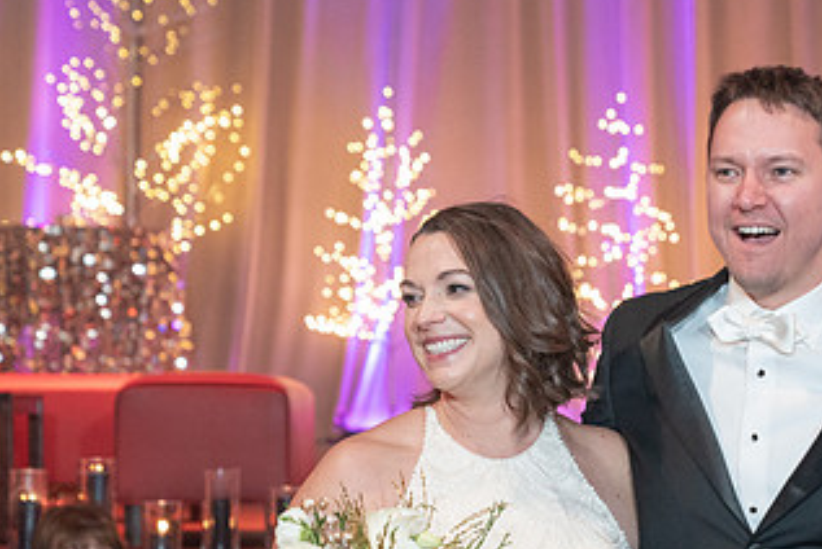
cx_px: 612
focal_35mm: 132
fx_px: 3017
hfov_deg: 15.5
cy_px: 462
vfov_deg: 10.4
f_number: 4
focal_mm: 70
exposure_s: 1/125
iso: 4000
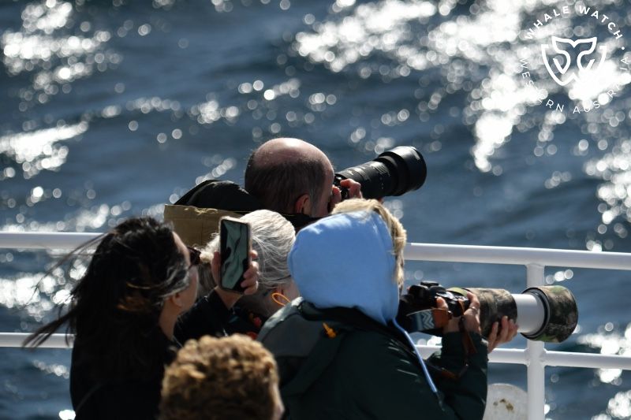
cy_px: 210
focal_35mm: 240
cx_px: 316
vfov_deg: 5.7
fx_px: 4206
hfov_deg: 8.6
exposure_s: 1/8000
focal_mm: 240
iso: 800
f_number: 5.6
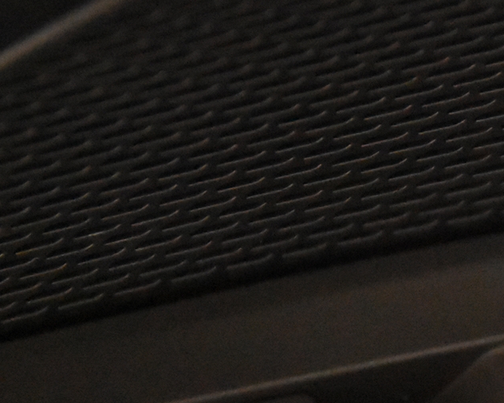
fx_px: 3954
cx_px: 617
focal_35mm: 265
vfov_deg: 5.8
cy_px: 489
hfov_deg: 7.2
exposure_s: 1/100
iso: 12800
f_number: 4
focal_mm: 62
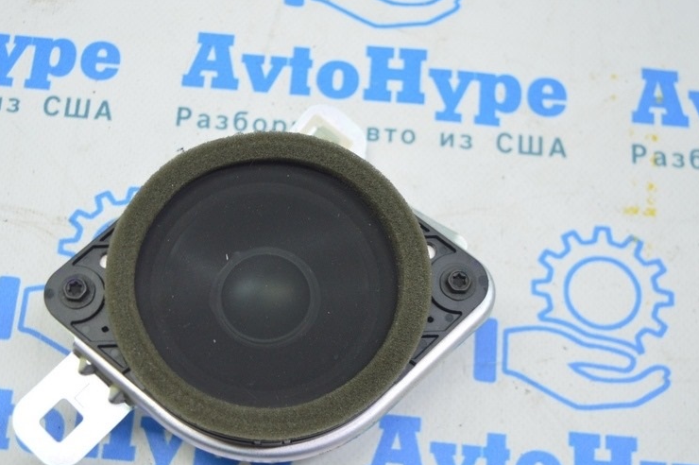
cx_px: 256
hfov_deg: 36.7
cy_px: 276
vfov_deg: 25.0
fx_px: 1048
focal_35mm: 54
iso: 400
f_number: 4
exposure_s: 1/40
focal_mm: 26
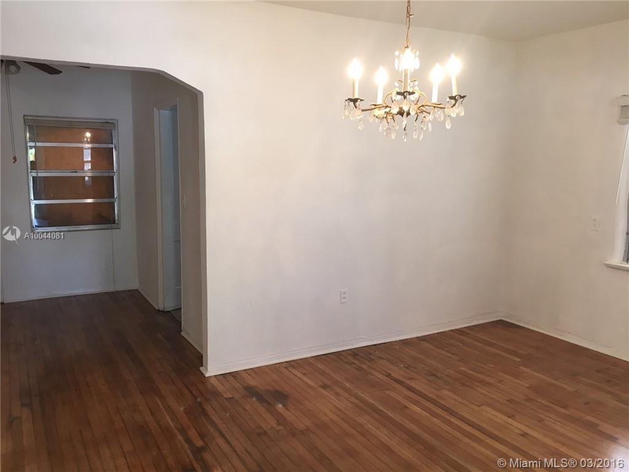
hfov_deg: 61.7
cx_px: 314
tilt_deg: -8.7
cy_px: 236
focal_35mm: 29
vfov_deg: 48.2
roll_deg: -1.6
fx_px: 527
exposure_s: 1/30
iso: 64
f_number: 2.2
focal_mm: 4.15
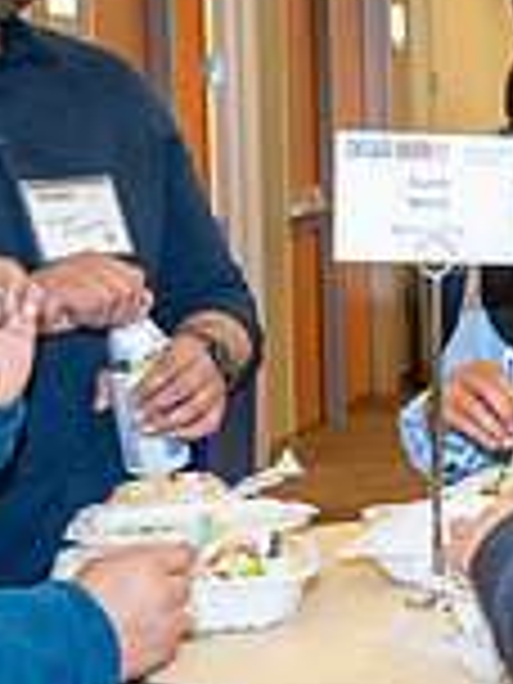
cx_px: 544
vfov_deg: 16.8
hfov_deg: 12.5
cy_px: 364
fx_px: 2312
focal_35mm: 117
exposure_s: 1/100
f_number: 4
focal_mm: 32
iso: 1600
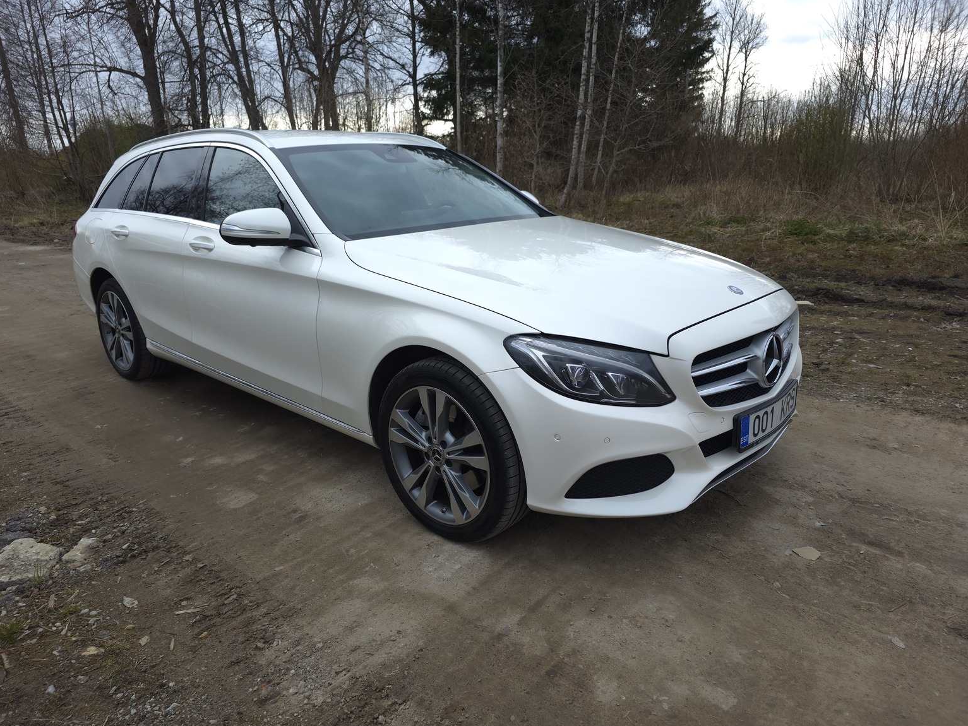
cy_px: 367
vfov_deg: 56.8
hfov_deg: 71.6
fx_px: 671
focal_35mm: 24
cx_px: 463
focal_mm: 6.3
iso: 12
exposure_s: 1/135
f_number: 1.7
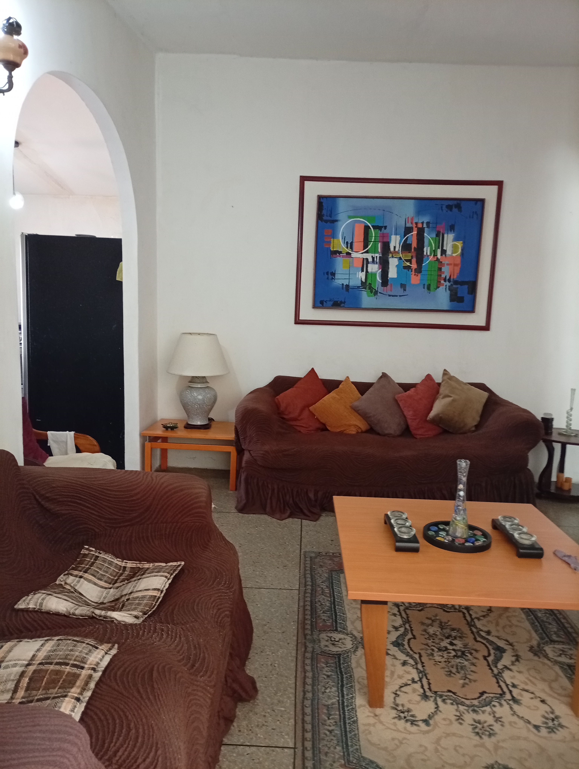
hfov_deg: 51.5
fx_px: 601
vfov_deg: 65.2
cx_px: 290
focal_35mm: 27
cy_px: 384
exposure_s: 1/33.3
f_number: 1.8
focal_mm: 3.84
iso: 311
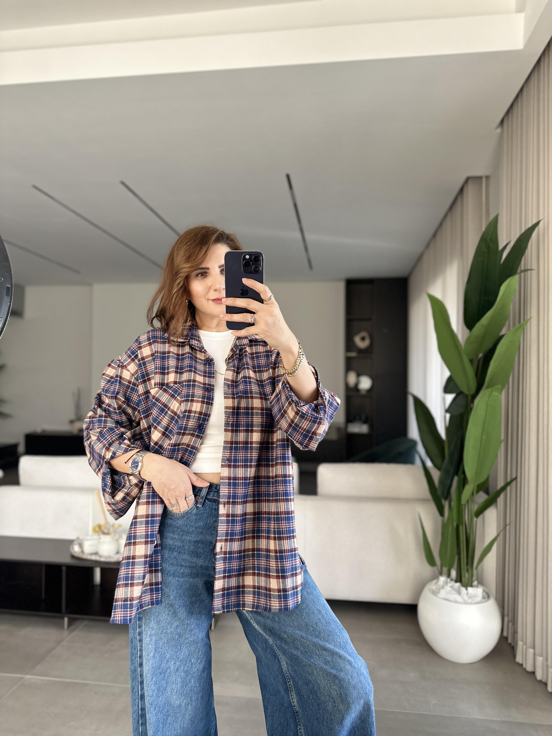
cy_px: 368
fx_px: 510
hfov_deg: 56.8
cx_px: 276
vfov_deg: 71.6
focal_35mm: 24
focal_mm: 6.86
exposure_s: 1/85
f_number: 1.78
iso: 250
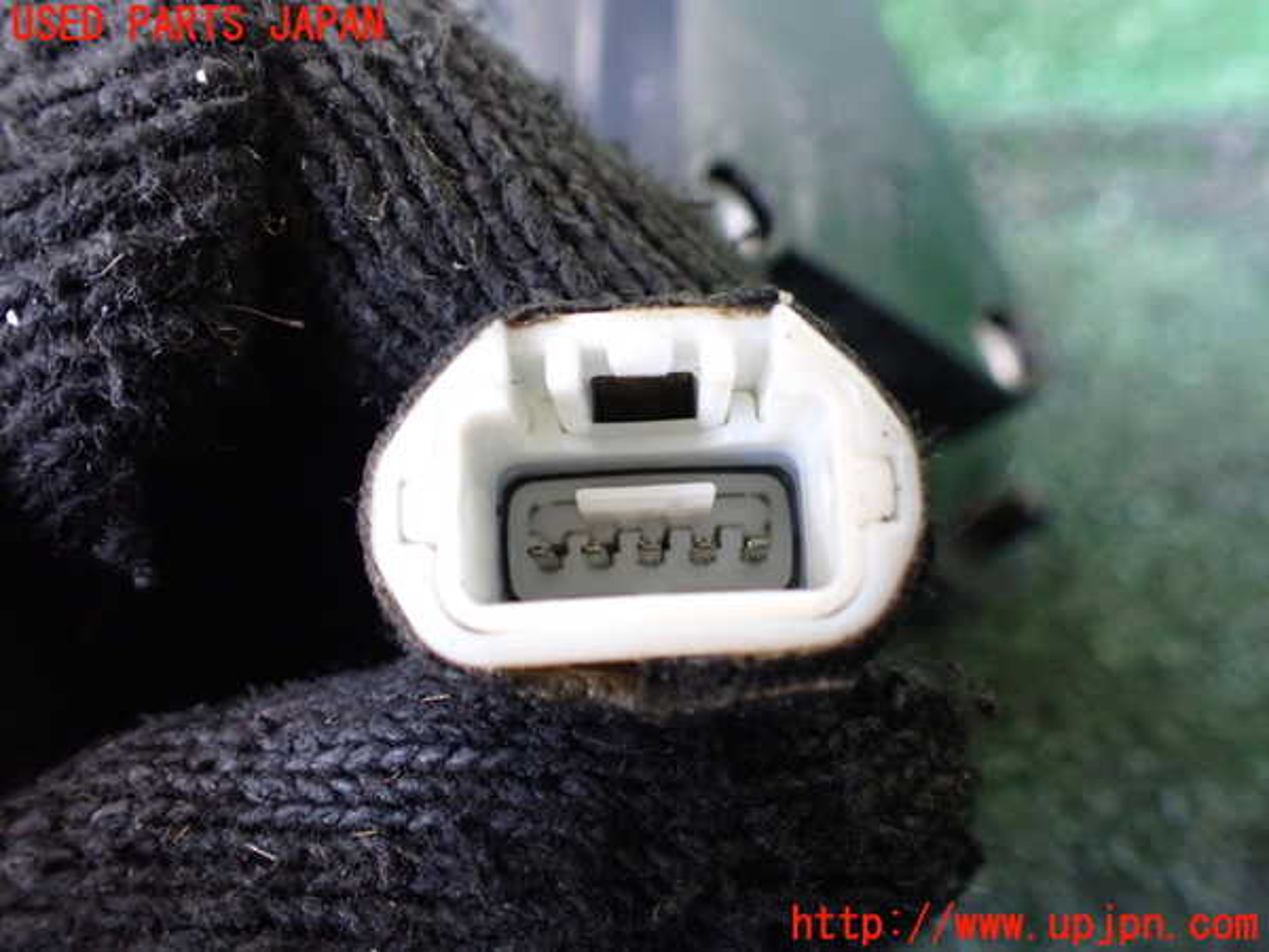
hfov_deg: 60.0
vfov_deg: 46.8
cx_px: 634
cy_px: 476
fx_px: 1100
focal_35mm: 30
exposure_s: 1/60
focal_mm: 5.4
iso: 800
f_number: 2.3
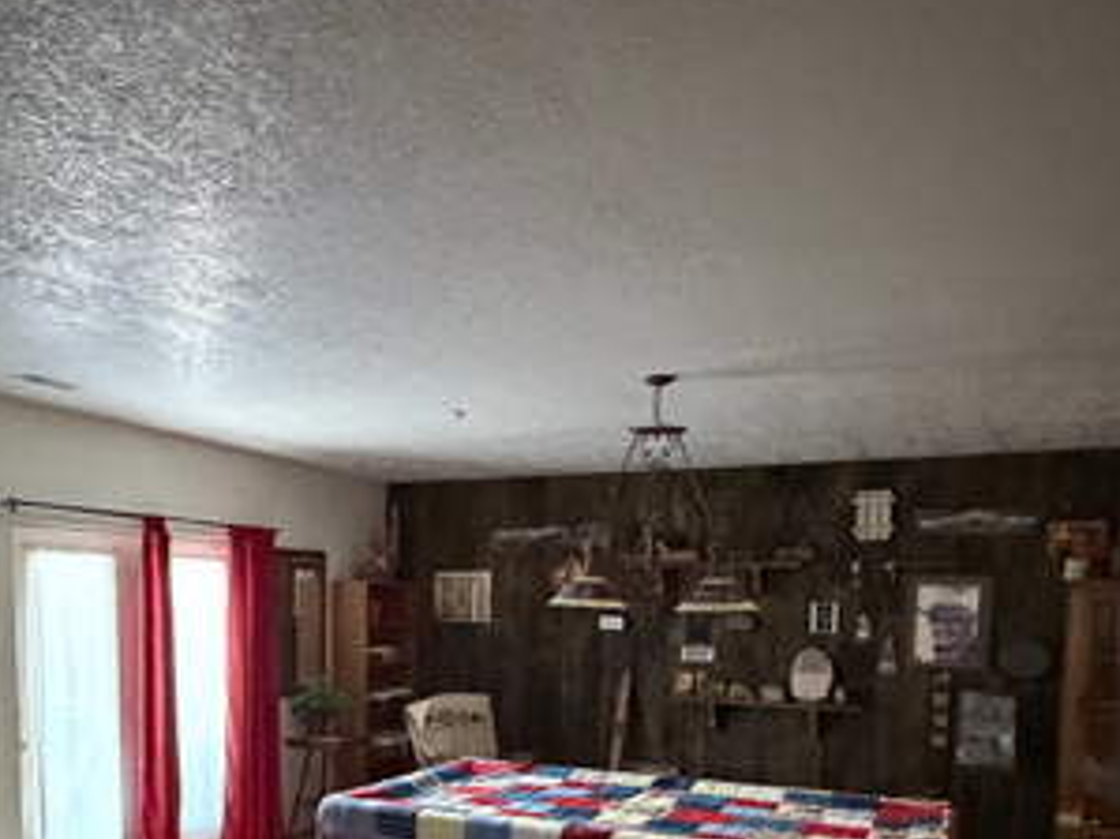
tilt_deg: -4.7
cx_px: 472
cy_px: 697
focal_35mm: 30
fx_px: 970
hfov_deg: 59.7
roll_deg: -0.6
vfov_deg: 44.0
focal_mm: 2.22
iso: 1600
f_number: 2.2
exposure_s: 1/40
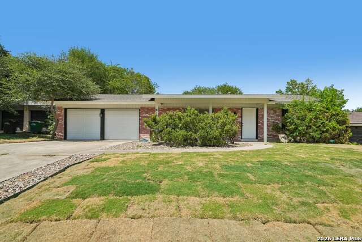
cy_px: 121
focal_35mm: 16
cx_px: 181
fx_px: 161
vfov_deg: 73.8
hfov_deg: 96.7
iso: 500
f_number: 8
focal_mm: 16
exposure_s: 1/1600
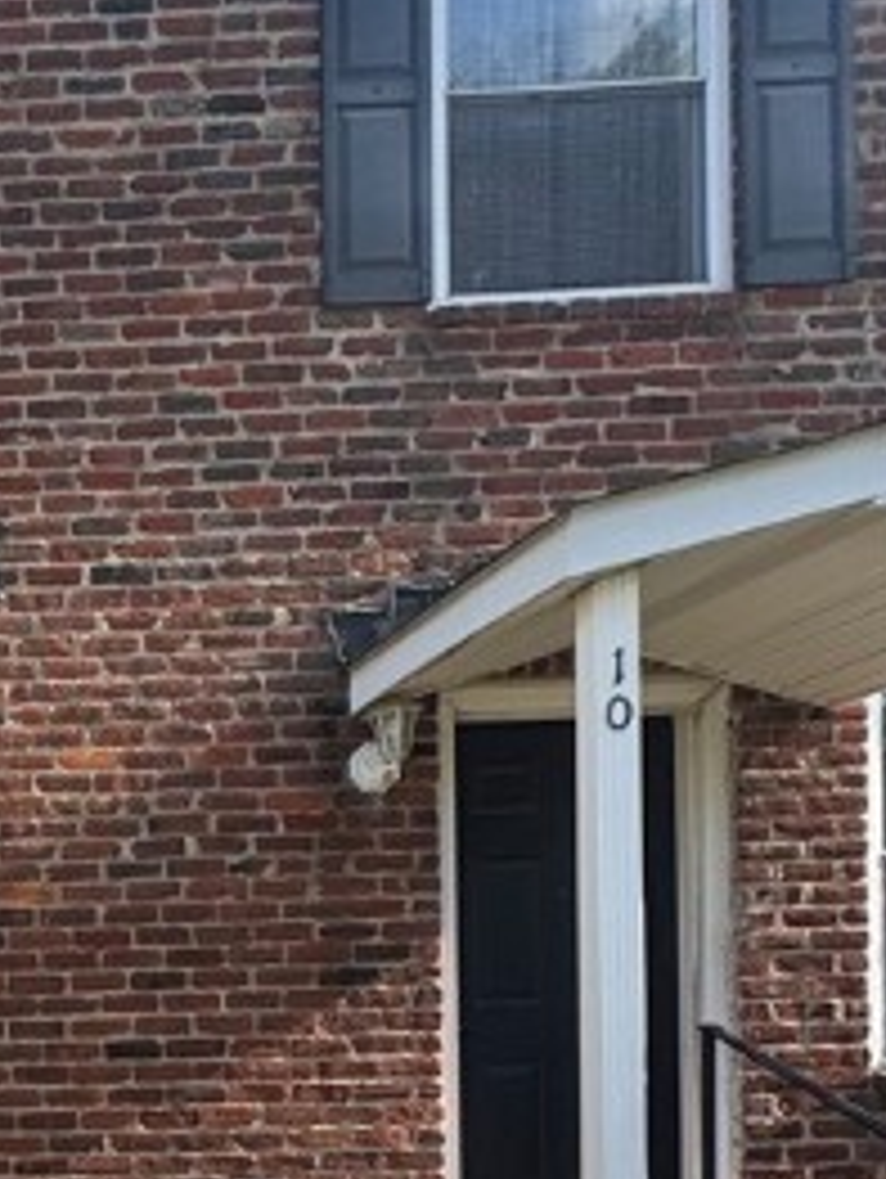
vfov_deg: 40.8
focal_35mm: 41
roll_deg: +0.0
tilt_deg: +0.7
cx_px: -396
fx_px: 1397
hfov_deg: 26.7
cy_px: 1138
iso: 40
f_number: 2.2
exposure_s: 1/529
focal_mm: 2.22
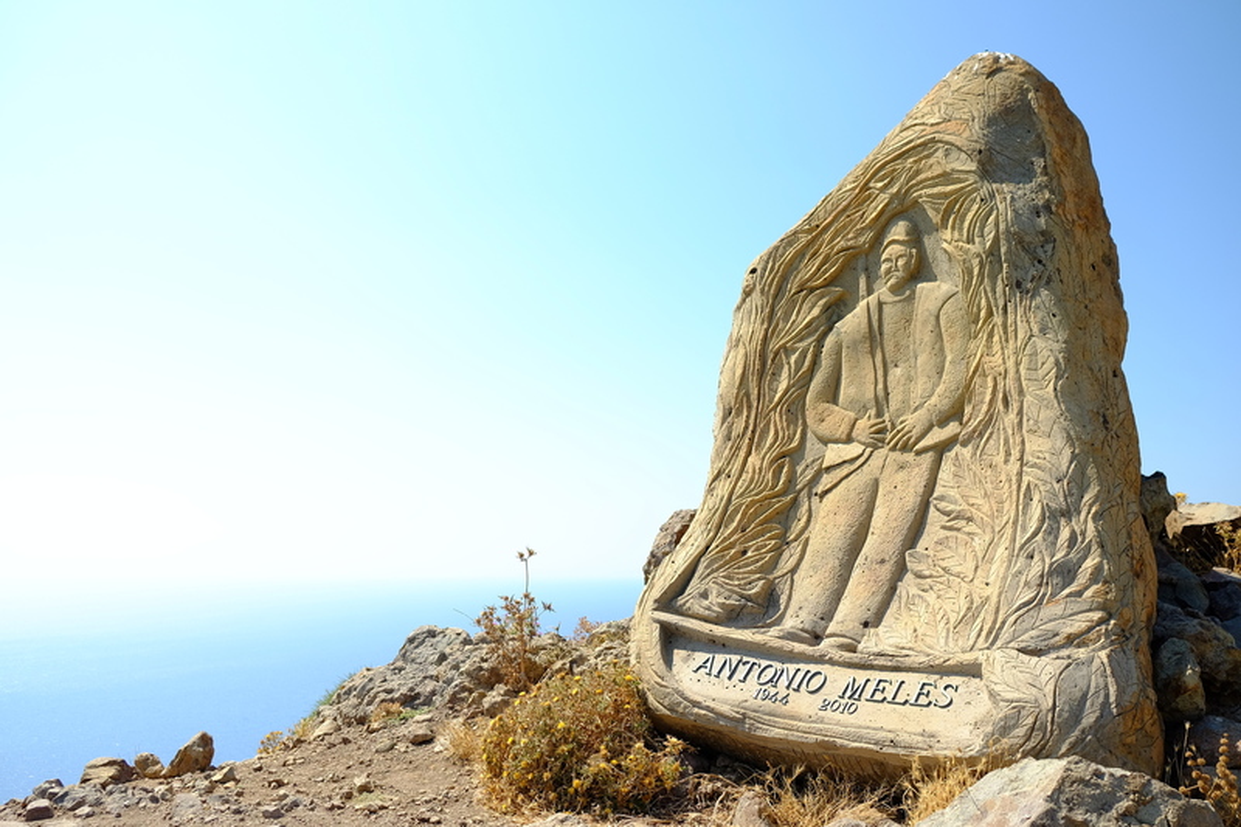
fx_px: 1206
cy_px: 414
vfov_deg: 37.8
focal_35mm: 35
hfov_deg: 54.4
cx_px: 620
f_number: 4
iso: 200
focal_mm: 23
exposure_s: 1/400
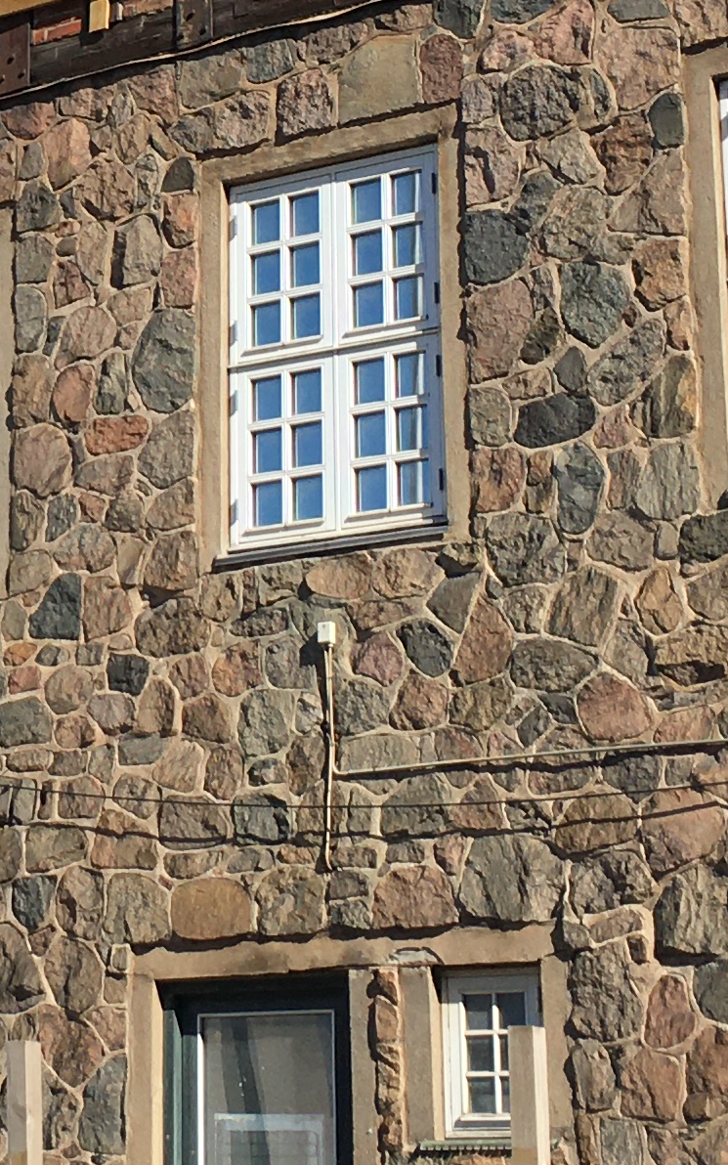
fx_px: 3301
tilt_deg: +18.0
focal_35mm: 104
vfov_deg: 19.9
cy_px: 301
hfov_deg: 12.2
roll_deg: -1.2
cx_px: -239
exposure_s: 1/1538
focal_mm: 4.15
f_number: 2.2
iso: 25
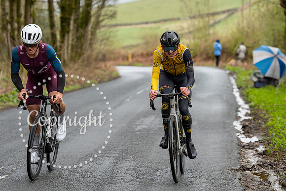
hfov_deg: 13.2
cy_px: 66
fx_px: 1234
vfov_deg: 8.8
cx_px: 187
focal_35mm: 155
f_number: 3.5
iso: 1000
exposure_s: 1/1000
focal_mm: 119
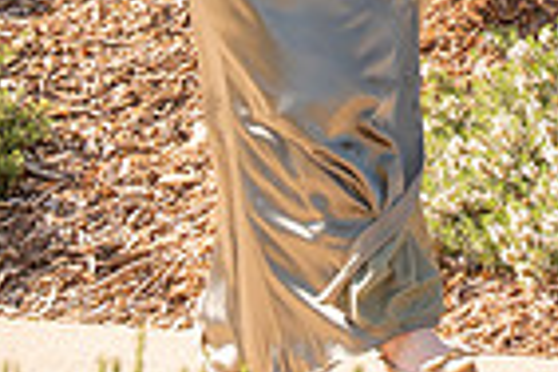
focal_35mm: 931
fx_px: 14429
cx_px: 526
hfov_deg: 2.2
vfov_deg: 1.5
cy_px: -350
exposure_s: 1/800
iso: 200
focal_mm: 200
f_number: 4.5
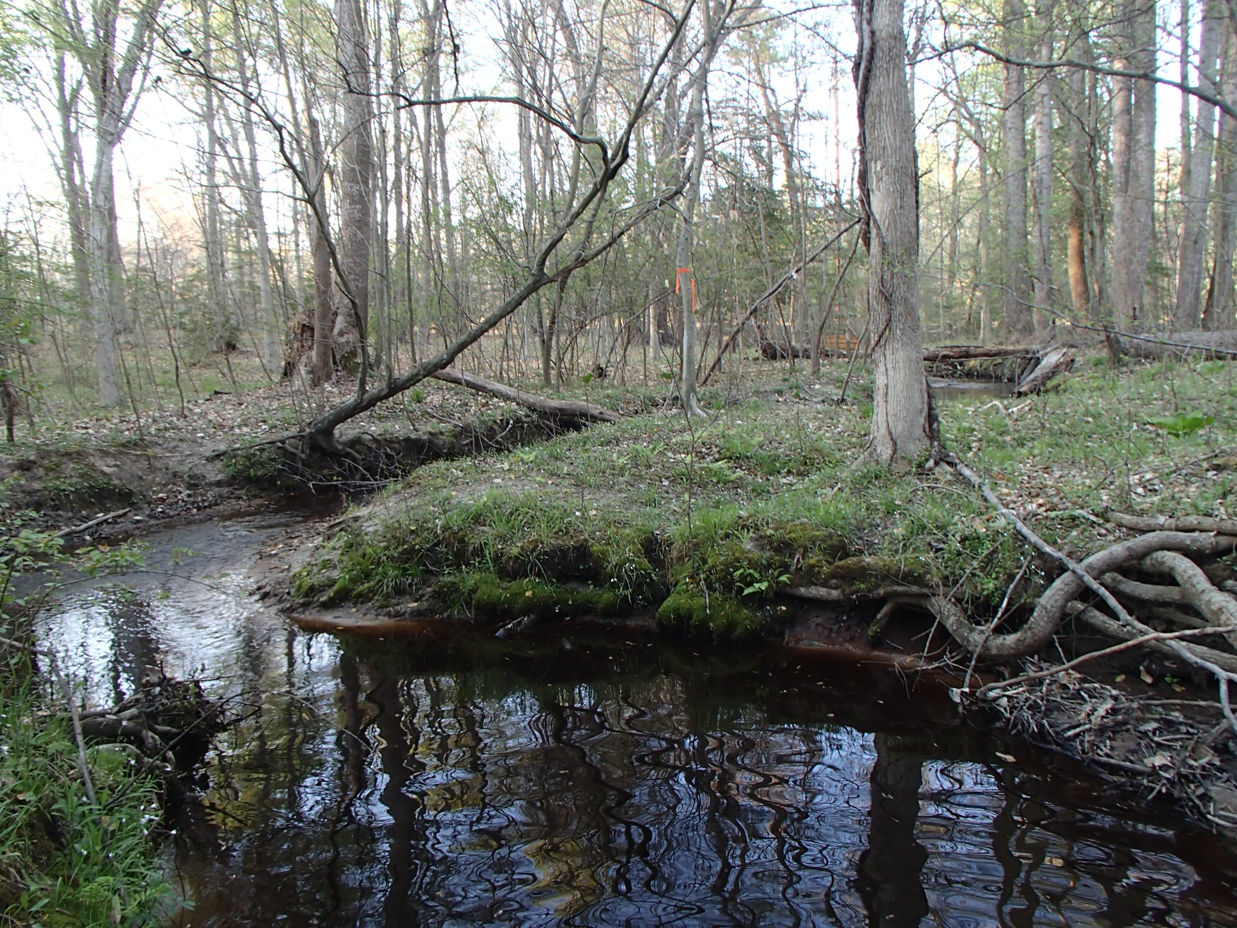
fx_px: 1001
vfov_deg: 49.7
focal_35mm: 28
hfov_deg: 63.4
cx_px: 618
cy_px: 464
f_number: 3.9
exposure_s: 1/40
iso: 200
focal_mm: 5
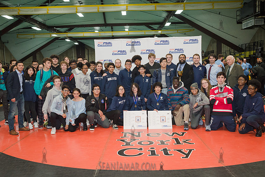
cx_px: 132
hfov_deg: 53.6
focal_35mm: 36
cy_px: 88
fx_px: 262
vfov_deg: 37.3
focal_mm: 35
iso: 2500
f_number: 5.6
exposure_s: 1/160
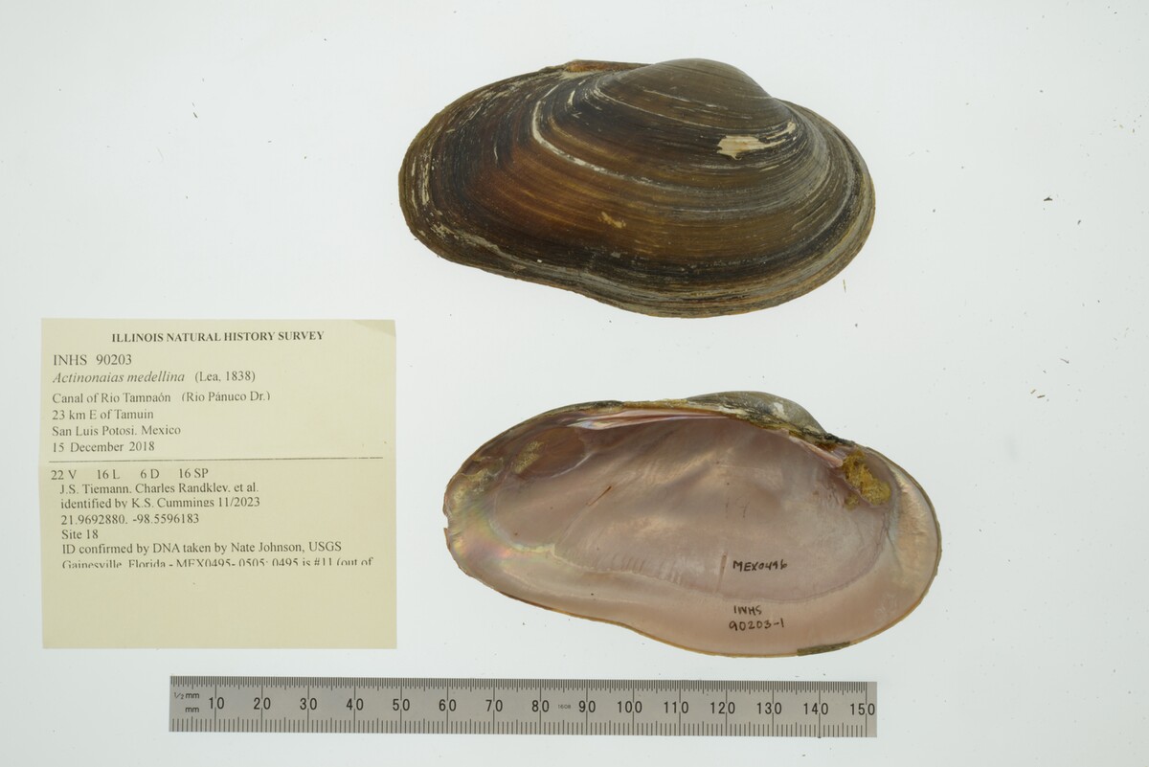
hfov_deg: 33.4
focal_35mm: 60
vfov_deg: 22.6
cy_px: 384
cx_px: 574
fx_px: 1916
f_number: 32
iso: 100
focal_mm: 60
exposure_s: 1/8
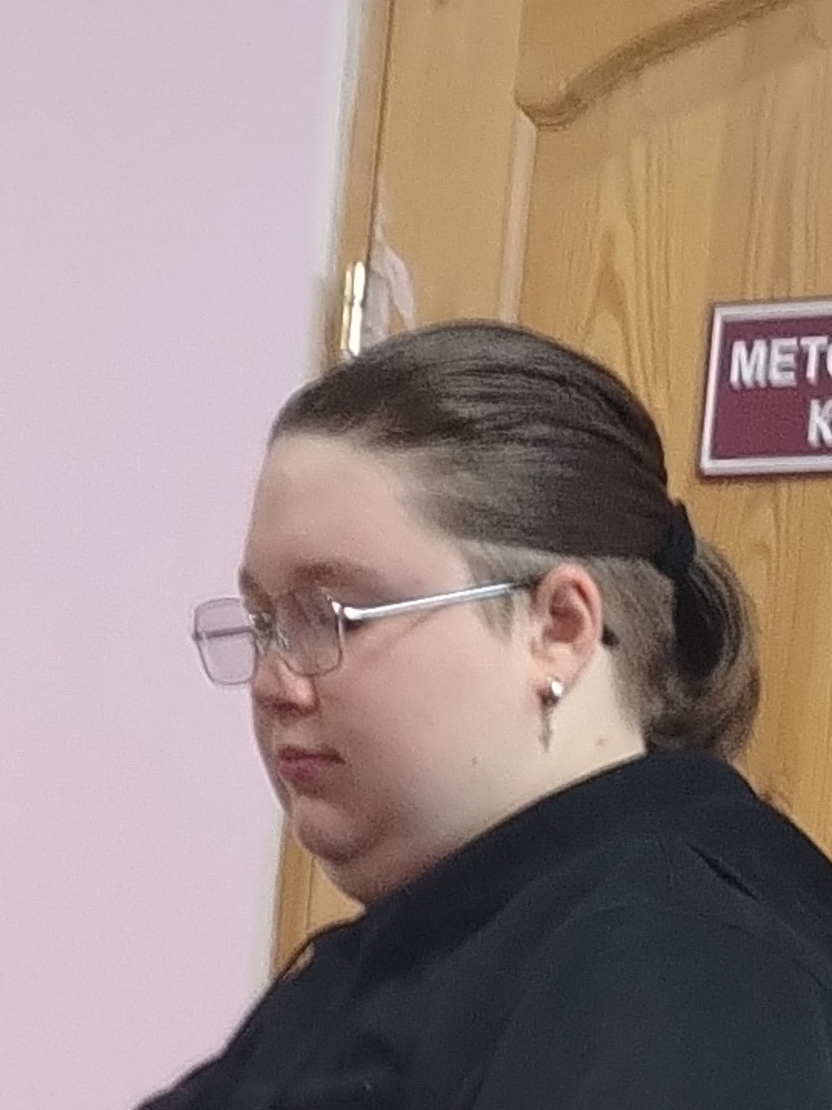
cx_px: 378
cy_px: 2068
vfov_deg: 13.2
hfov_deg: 11.1
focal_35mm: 133
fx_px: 4265
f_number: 1.75
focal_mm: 5.25
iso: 765
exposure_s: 1/25
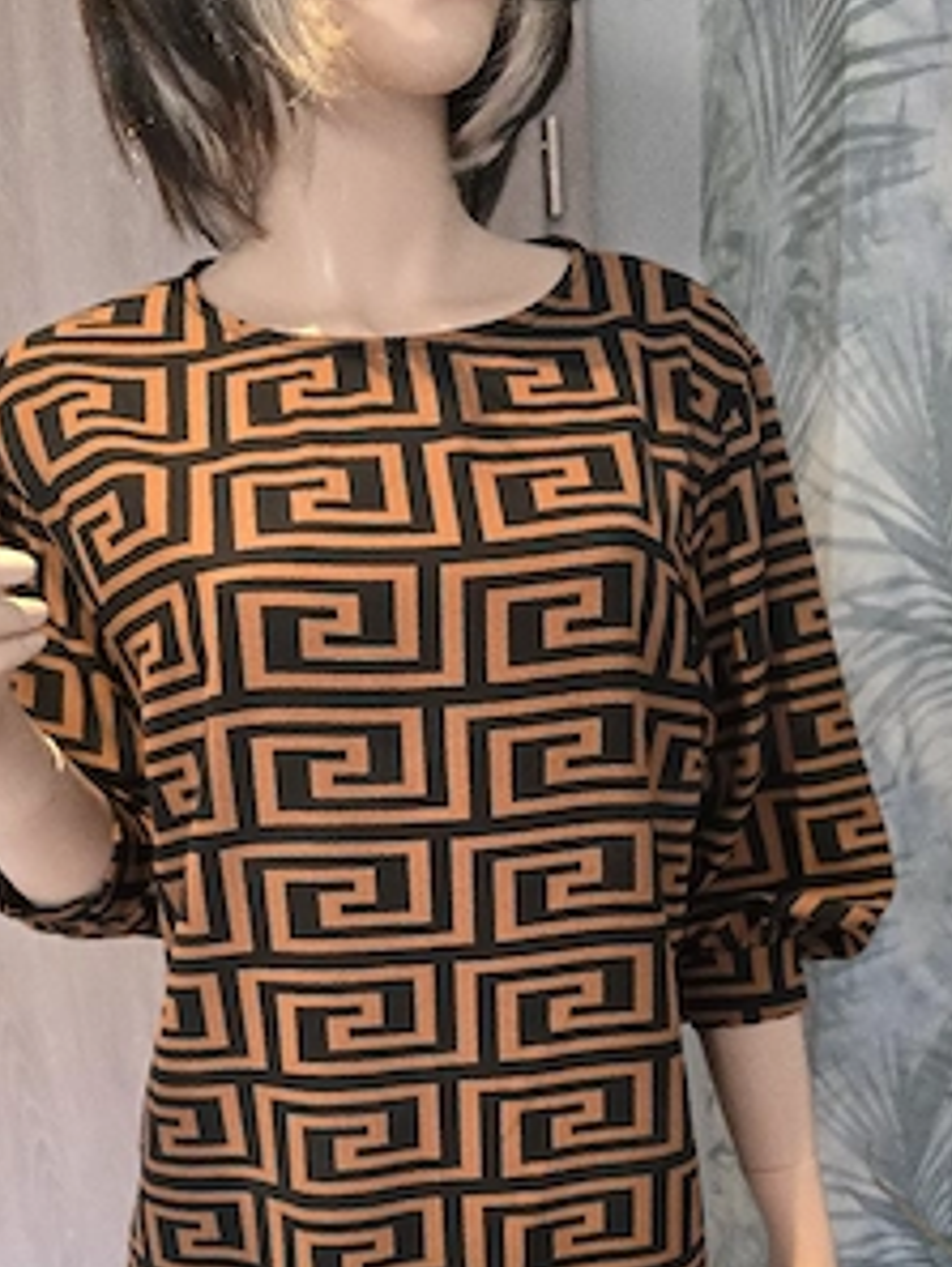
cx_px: 453
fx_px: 1136
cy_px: 836
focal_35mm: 31
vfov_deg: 57.2
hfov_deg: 45.5
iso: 640
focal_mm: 6.3
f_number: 1.7
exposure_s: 1/101
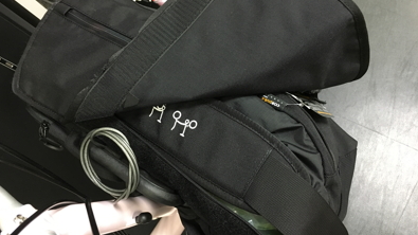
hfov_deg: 61.0
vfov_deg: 36.6
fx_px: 355
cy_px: 104
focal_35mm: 32
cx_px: 210
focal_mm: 4.15
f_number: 2.2
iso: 200
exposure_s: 1/30
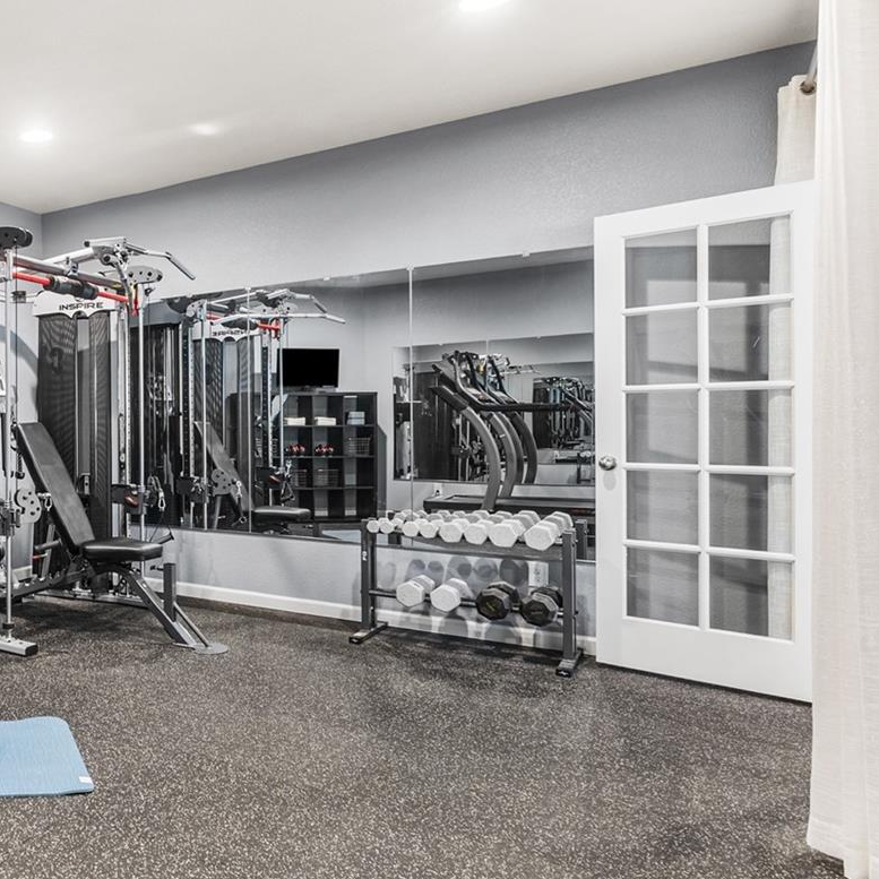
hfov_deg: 46.7
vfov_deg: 57.3
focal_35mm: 28
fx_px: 804
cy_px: 422
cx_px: -20
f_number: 8
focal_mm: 16
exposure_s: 5
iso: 200
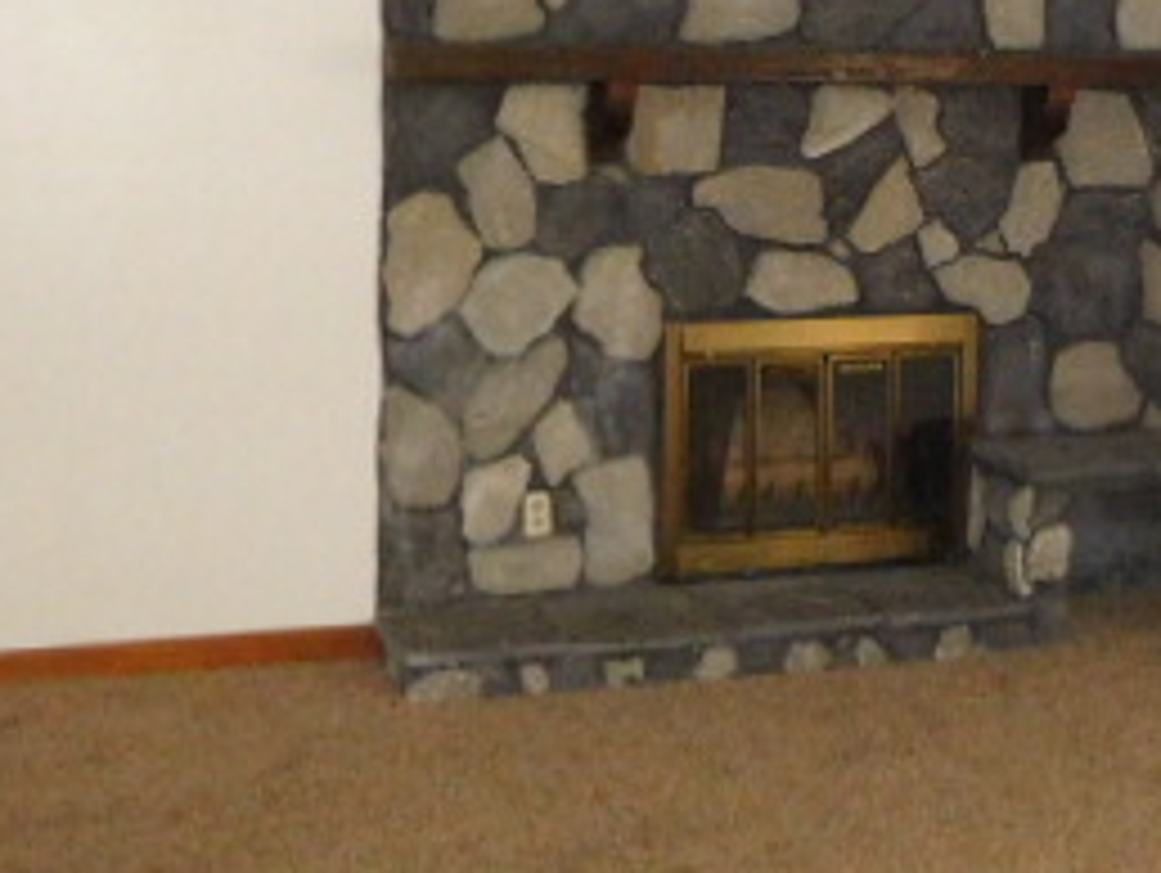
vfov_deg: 23.4
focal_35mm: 62
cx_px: 896
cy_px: 194
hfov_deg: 30.5
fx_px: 2081
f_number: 3.4
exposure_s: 1/30
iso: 1100
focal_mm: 4.5
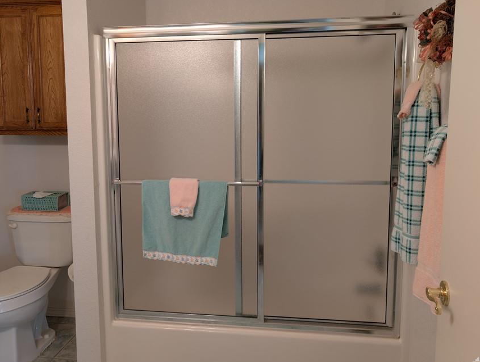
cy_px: 161
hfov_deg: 61.5
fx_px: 403
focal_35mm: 29
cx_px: 217
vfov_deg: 48.2
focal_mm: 6.9
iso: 97
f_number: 1.68
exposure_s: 1/40
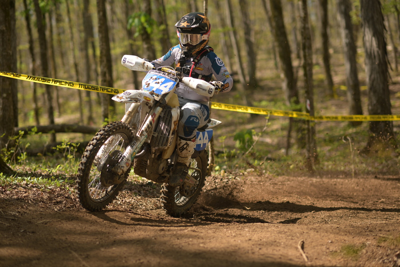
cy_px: 134
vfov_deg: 16.1
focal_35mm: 85
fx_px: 944
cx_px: 200
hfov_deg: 23.9
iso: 160
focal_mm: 85
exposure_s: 1/2500
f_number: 2.2
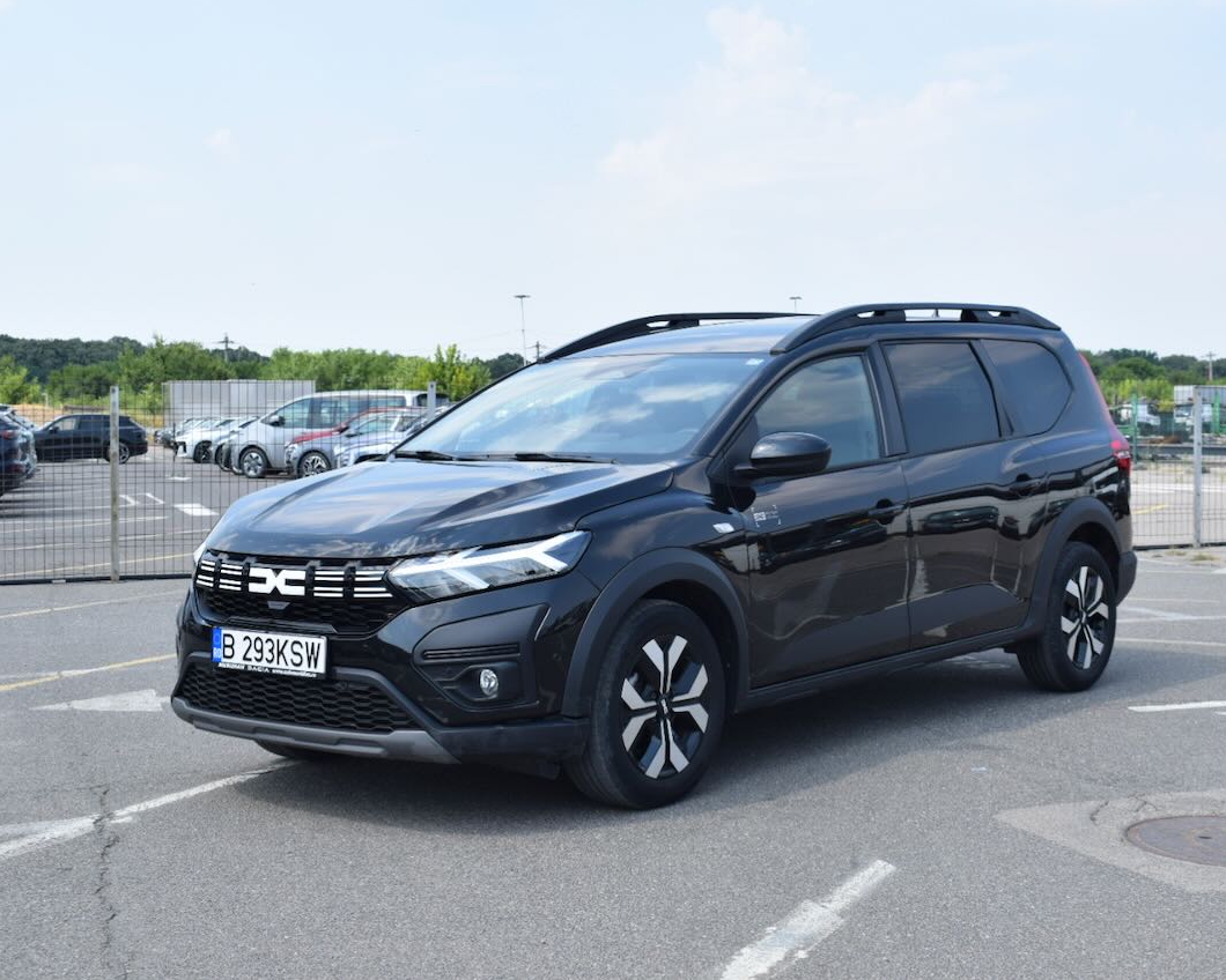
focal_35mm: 51
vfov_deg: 29.7
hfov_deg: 36.6
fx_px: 1851
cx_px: 684
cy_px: 490
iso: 200
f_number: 9
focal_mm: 30
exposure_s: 1/320
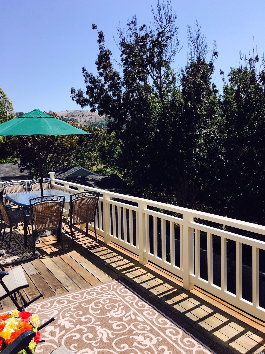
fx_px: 296
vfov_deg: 61.7
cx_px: 132
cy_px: 177
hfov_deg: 48.2
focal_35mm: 29
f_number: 2.2
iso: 25
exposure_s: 1/1425
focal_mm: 4.15
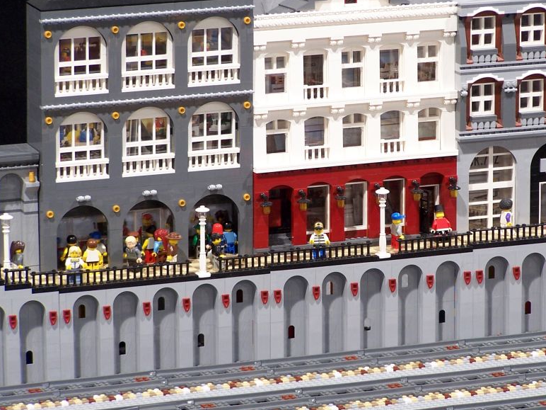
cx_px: 346
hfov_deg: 9.4
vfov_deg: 7.0
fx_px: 3328
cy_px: 155
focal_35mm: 211
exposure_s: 1/3
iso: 80
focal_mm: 26.4
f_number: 3.2
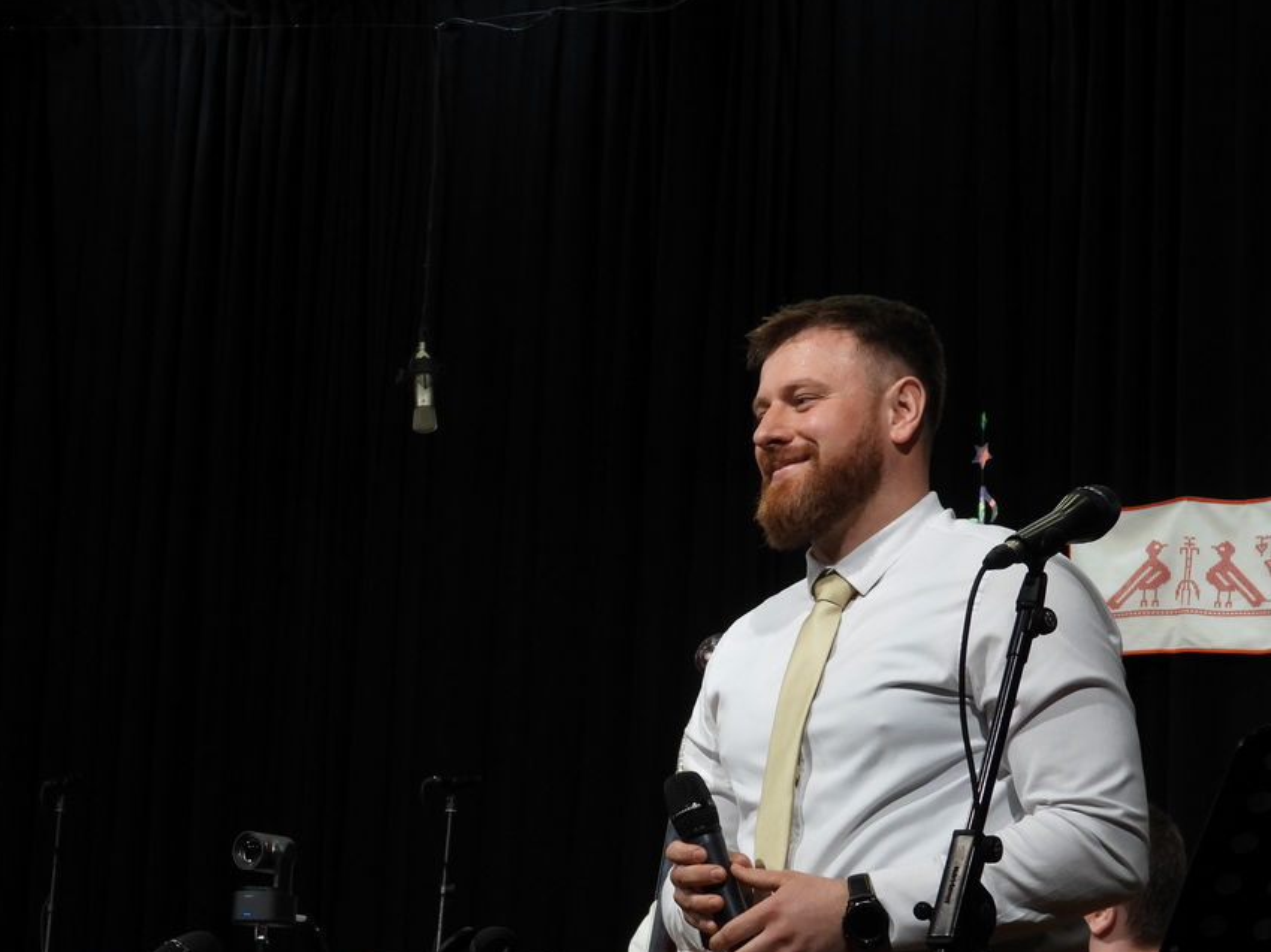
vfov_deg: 13.1
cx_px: 565
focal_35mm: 113
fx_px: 4148
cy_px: 665
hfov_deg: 17.4
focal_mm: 14.4
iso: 250
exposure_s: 1/60
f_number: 3.5
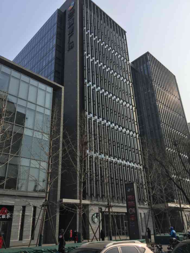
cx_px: 95
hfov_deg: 48.2
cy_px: 126
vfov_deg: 61.7
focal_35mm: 29
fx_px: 212
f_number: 2.2
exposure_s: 1/2000
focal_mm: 4.15
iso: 32
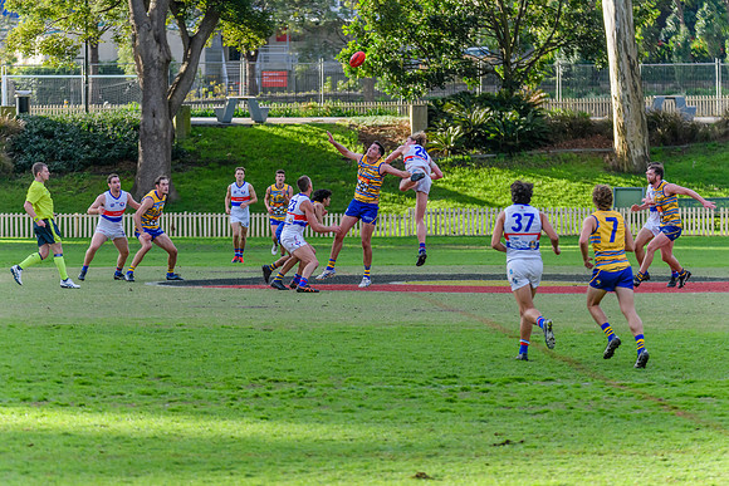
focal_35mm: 266
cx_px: 372
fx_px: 5389
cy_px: 259
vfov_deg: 5.2
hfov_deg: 7.7
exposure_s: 1/1600
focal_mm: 240
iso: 2000
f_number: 5.3
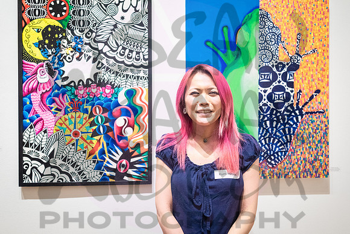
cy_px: 117
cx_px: 175
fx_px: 352
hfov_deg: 52.9
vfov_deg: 36.7
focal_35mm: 36
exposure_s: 1/160
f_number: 4
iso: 3200
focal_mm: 35
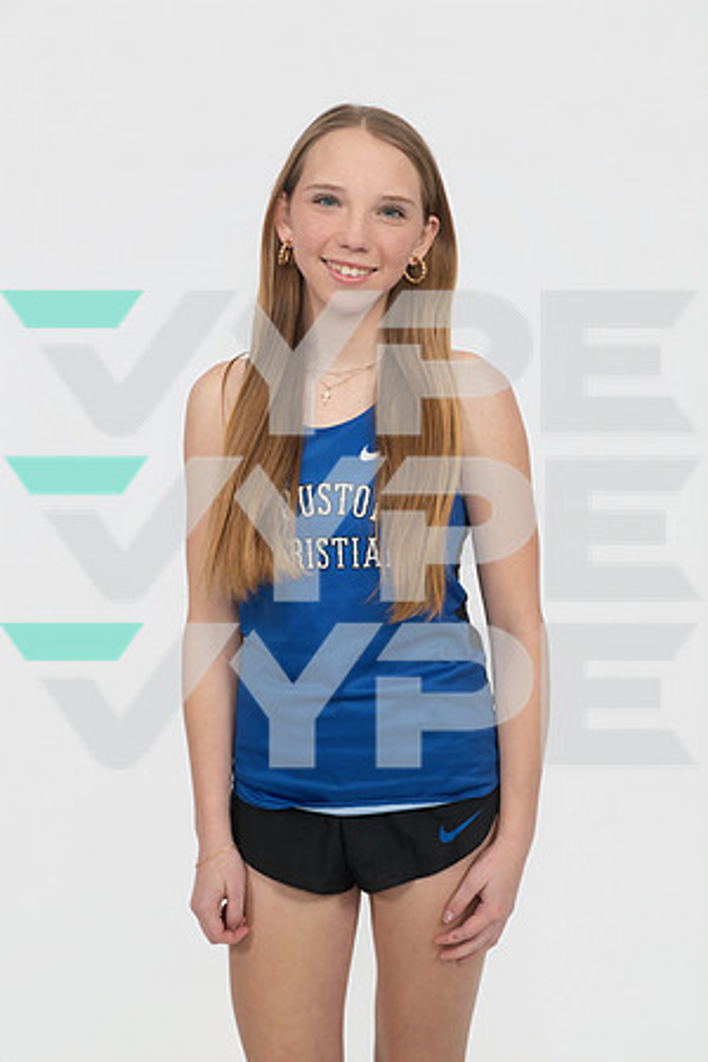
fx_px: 1534
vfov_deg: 38.2
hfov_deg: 26.0
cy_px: 531
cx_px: 354
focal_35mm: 52
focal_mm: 52
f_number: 8
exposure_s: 1/250
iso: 250
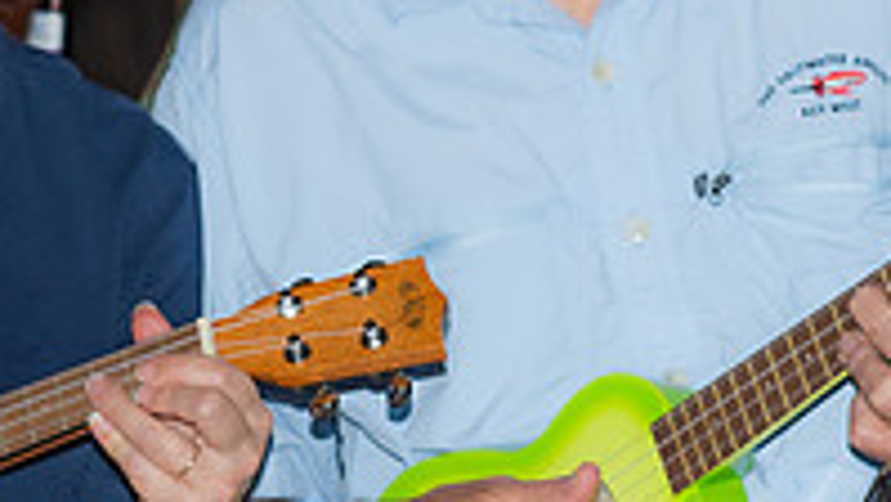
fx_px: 6144
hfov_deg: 8.3
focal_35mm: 260
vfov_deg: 4.7
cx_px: 407
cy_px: 168
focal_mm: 85
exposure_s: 1/160
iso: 800
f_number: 5.6
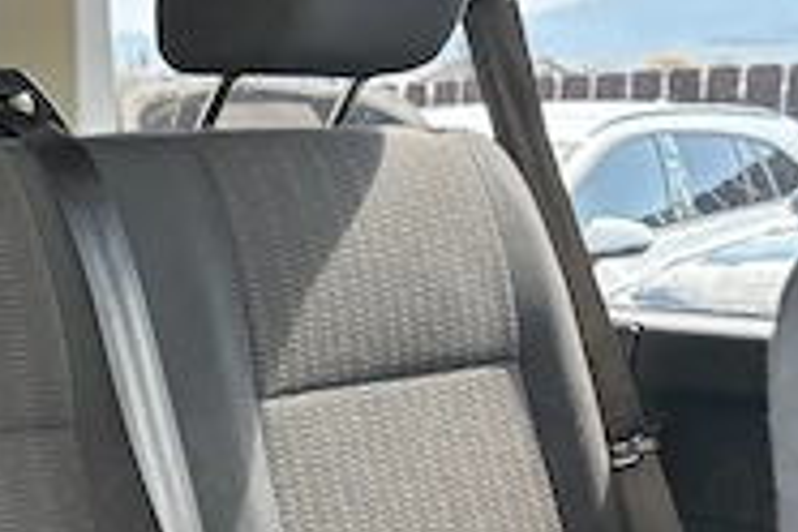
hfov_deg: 21.5
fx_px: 1928
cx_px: -197
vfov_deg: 15.3
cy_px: 583
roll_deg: +1.9
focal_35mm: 87
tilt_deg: -14.2
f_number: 1.6
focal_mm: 5.96
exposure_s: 1/60
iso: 320
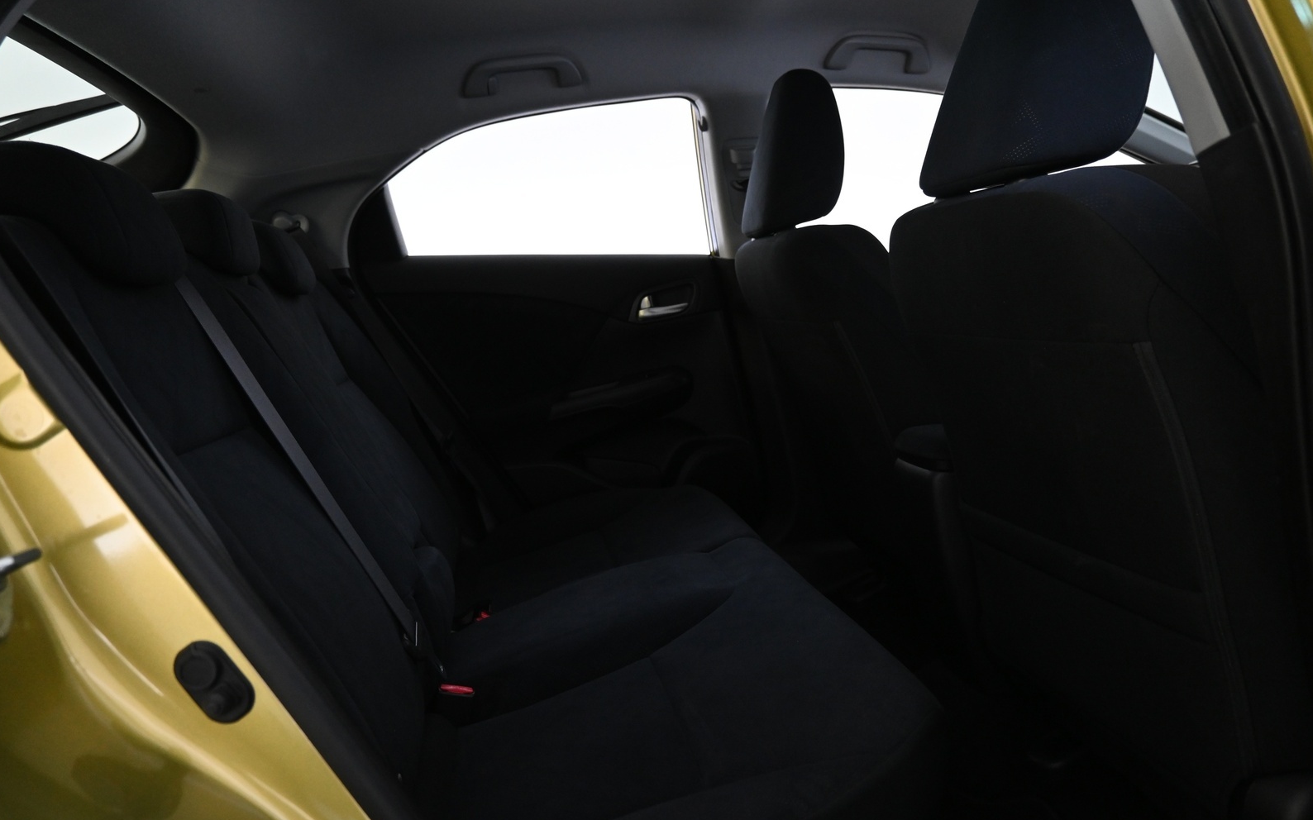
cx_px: 648
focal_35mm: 27
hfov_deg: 69.4
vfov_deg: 46.7
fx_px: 949
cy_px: 405
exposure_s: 1/25
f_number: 3.5
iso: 1600
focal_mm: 17
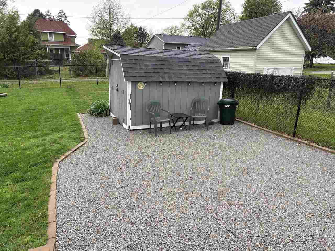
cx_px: 168
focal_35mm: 26
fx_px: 252
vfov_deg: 53.1
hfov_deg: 67.3
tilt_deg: -13.7
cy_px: 126
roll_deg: -1.4
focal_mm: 5.96
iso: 64
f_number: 1.6
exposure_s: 1/264
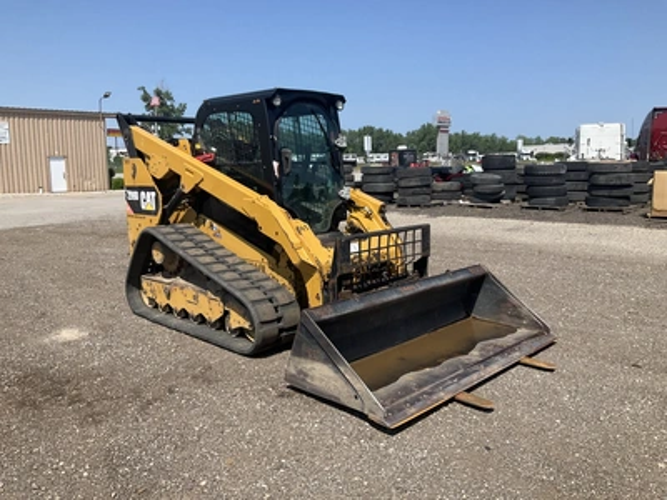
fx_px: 559
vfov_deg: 48.2
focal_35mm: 29
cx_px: 334
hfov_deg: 61.7
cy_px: 250
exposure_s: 1/1786
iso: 25
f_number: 1.8
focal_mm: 3
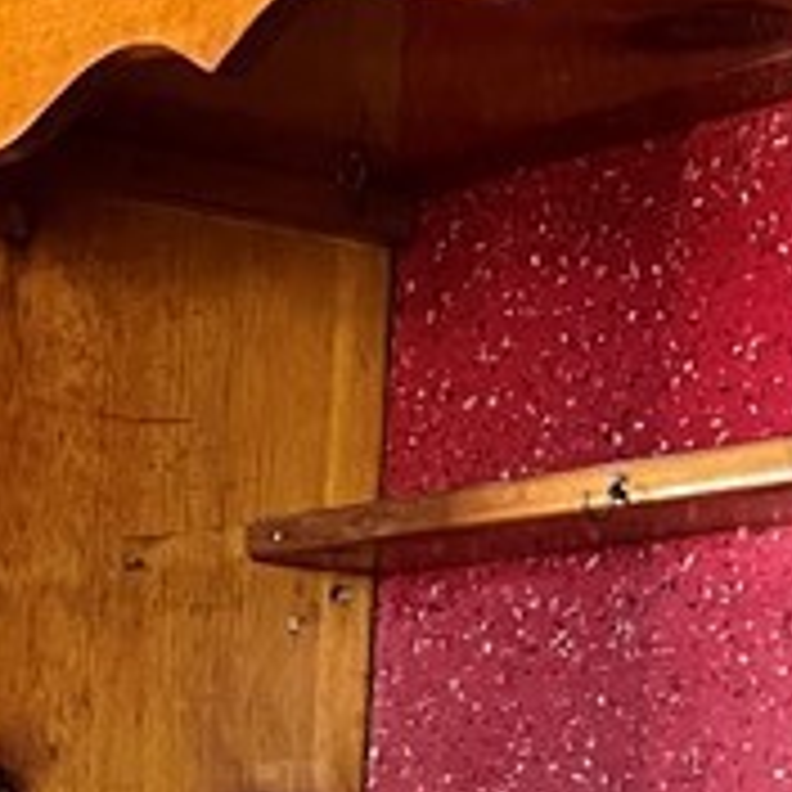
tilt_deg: +0.2
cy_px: 981
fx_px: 3469
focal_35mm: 134
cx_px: -436
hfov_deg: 12.3
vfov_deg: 12.7
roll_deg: -2.5
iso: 400
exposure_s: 1/60
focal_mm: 5.7
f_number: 1.5
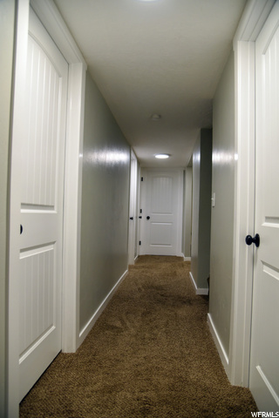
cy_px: 209
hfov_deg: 53.1
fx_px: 279
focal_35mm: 24
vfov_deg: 73.7
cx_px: 140
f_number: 4
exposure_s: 1/60
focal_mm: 24
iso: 800
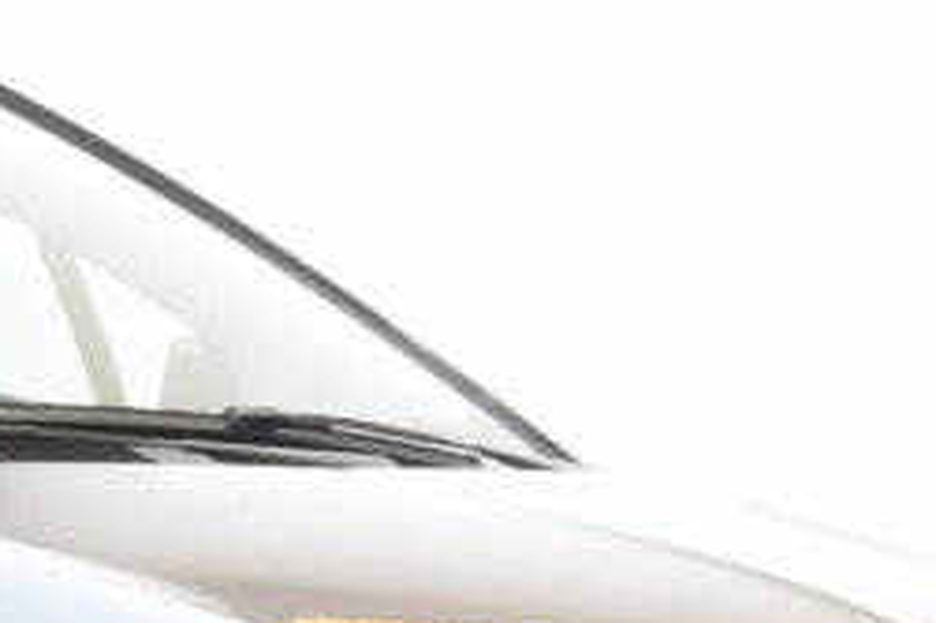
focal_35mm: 404
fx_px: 10497
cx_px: -1067
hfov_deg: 5.0
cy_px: 657
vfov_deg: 3.4
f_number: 22
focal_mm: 45
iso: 100
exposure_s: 3
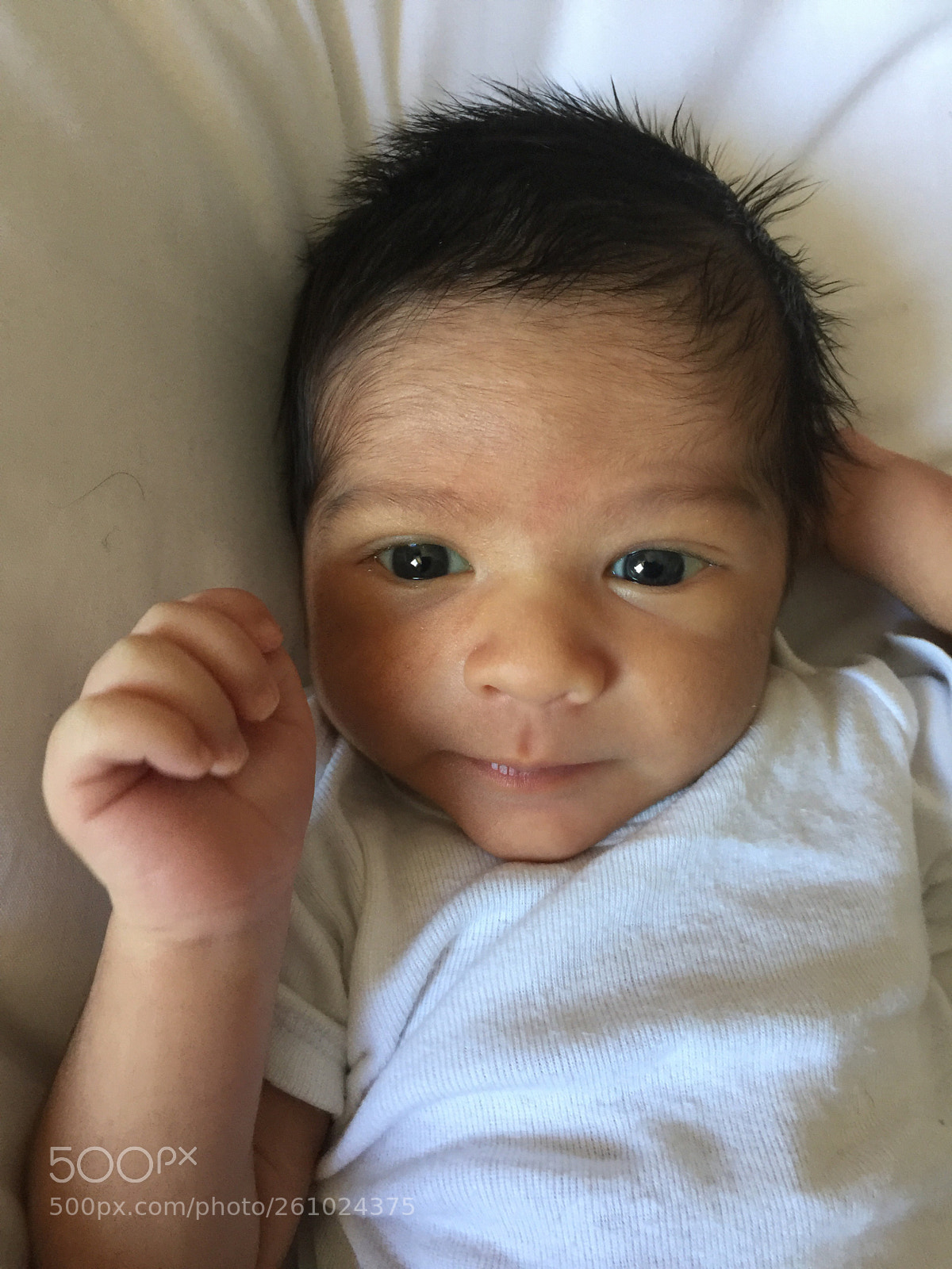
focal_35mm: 29
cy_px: 634
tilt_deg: -54.3
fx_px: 1063
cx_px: 476
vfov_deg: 61.7
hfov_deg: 48.2
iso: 100
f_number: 2.2
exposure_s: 1/17
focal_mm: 4.15
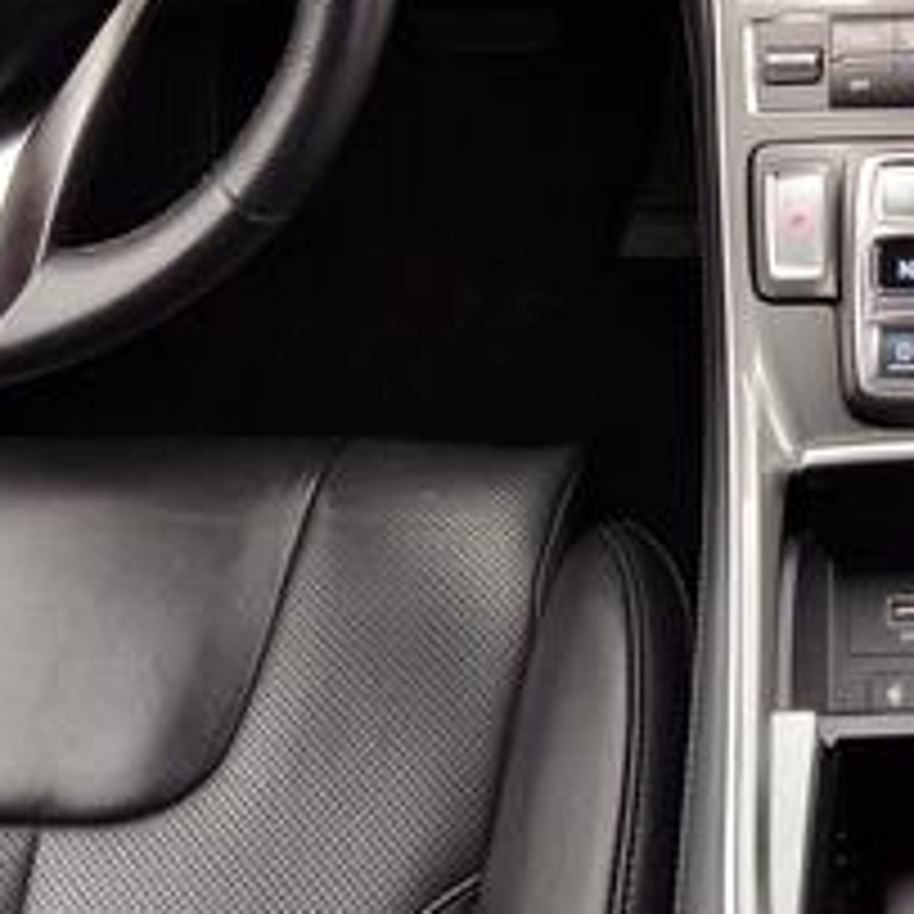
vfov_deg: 25.4
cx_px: 1031
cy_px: -32
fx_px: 1912
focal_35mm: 64
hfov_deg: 24.8
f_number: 1.88
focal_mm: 5.56
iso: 280
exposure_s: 1/120
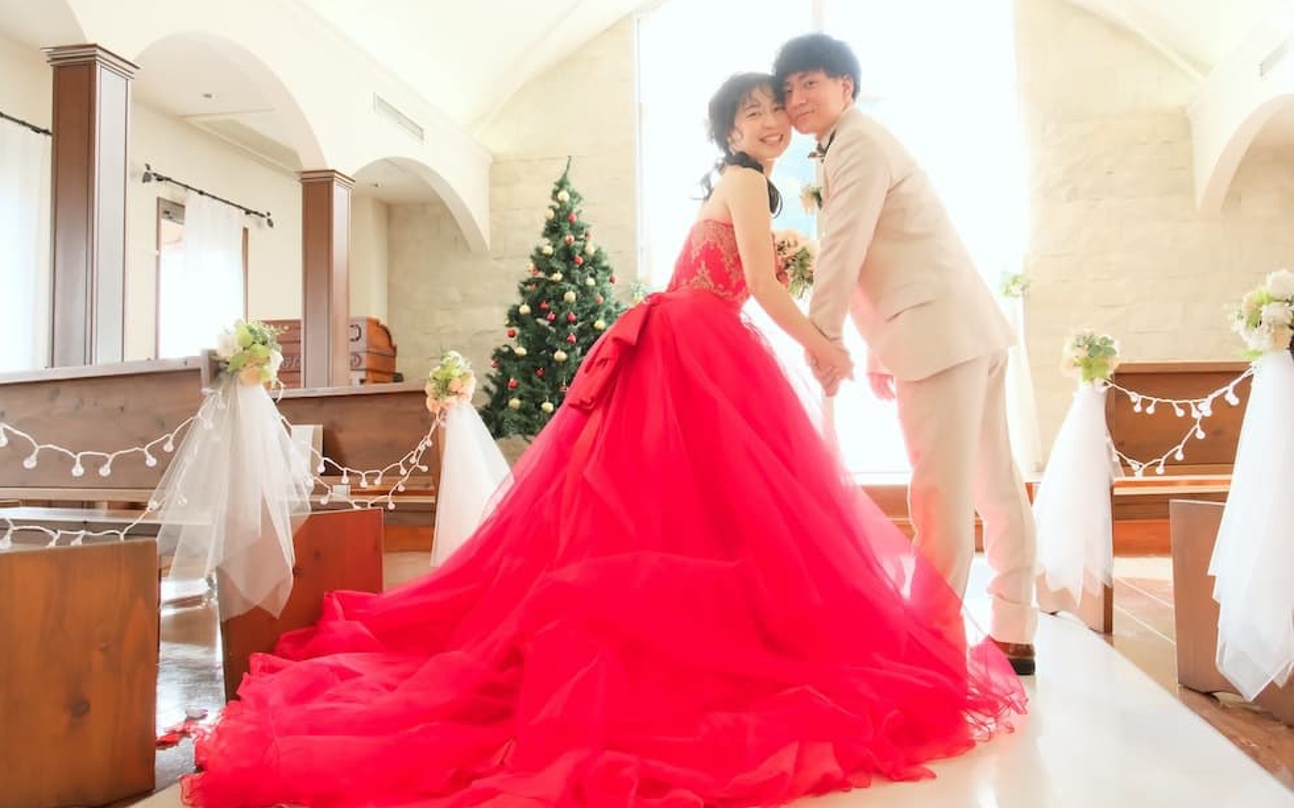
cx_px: 656
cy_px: 416
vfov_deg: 46.0
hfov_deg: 68.4
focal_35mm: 27
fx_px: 952
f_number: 5.6
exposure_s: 1/60
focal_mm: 17
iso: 1600
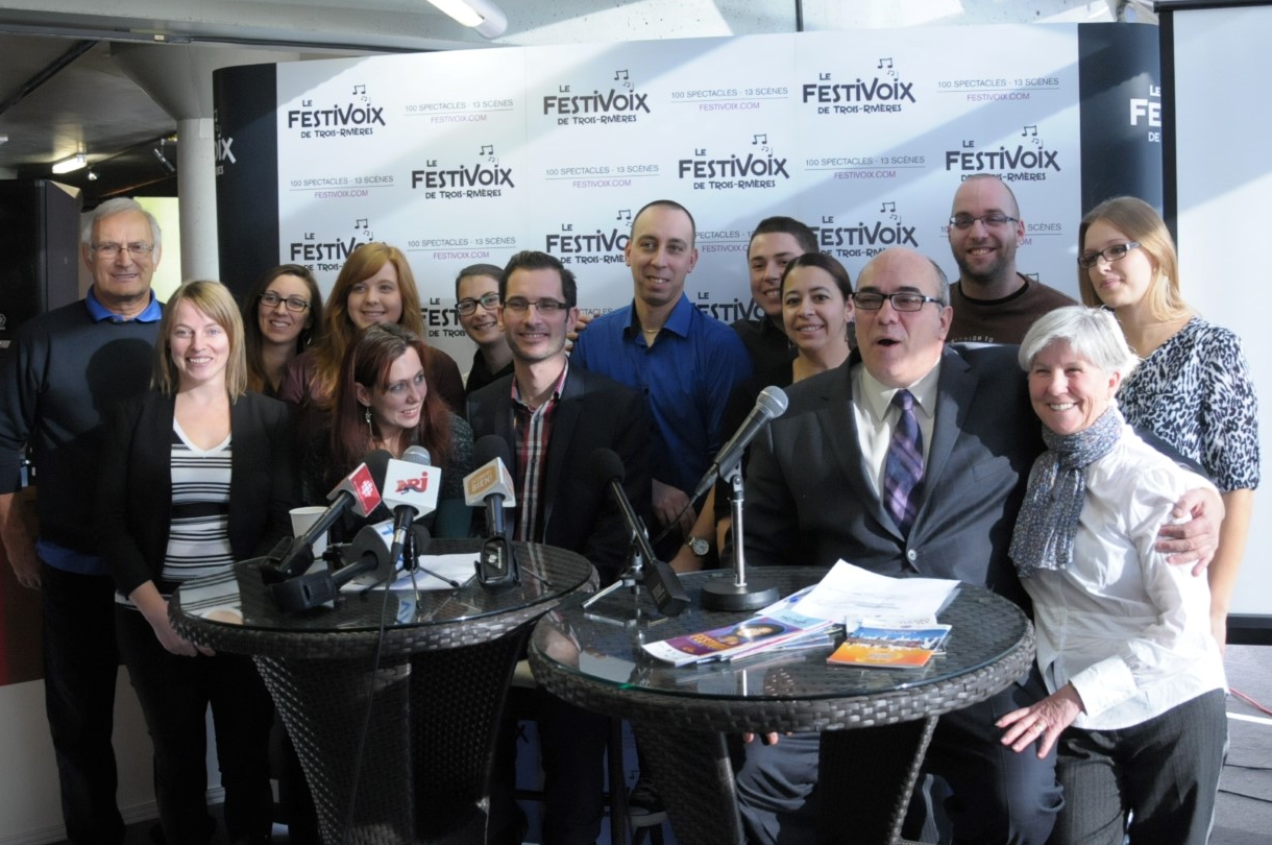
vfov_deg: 36.7
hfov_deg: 53.1
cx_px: 687
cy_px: 343
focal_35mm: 36
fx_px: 1270
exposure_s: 1/125
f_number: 5.6
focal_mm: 18
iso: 1250
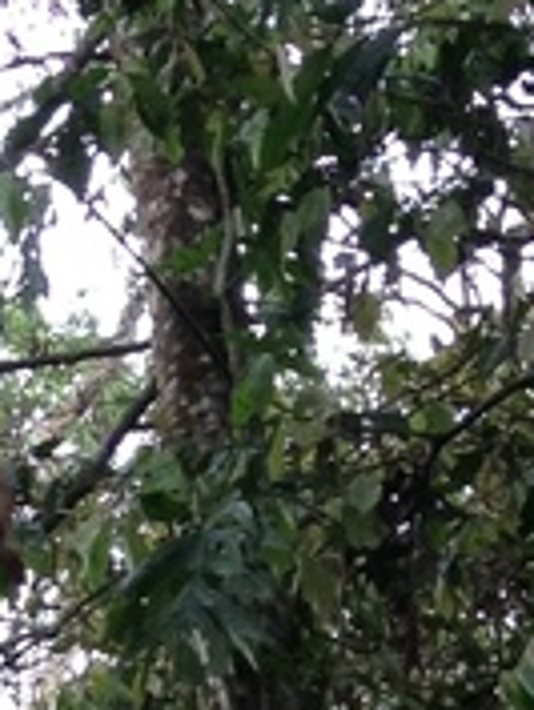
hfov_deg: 6.3
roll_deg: -2.9
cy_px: 1821
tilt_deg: +17.8
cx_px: 24
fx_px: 4869
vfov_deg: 7.7
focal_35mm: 237
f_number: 2.4
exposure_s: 1/120
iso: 80
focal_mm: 4.28
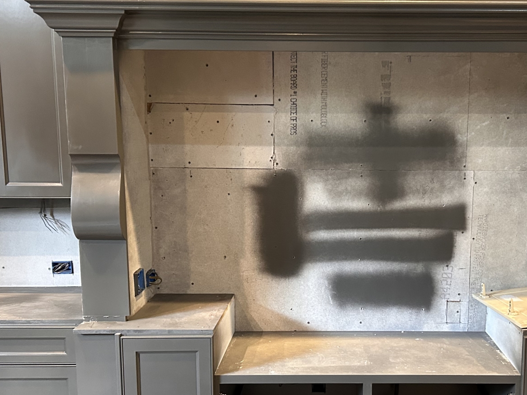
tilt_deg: -9.9
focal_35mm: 45
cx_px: 336
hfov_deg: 41.7
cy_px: 236
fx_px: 685
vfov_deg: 32.1
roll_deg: +0.0
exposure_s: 1/60
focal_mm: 5.7
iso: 500
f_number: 1.5
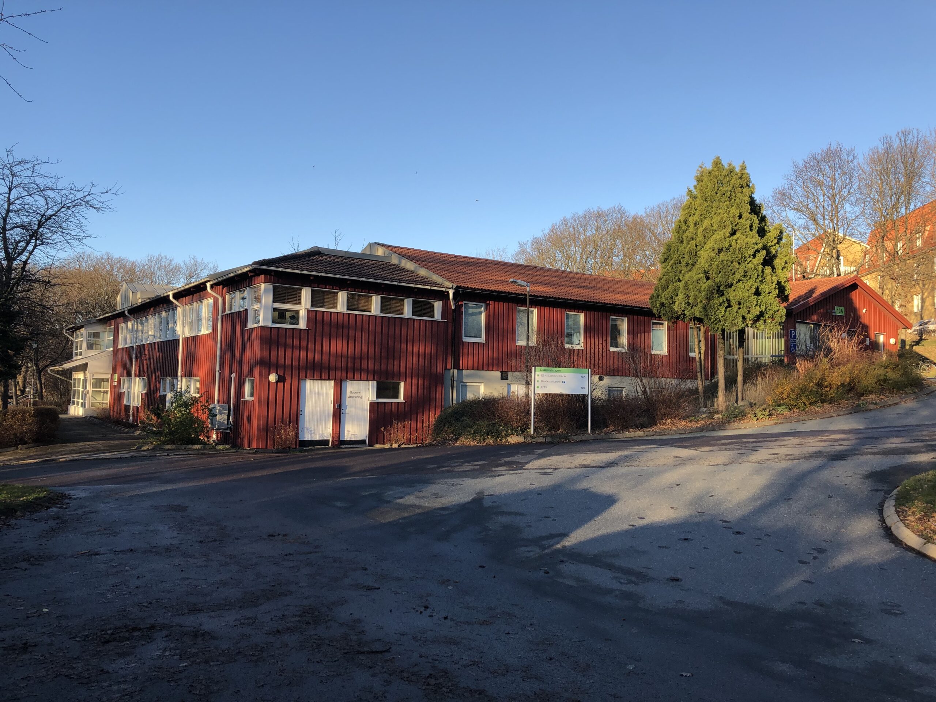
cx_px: 468
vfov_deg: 49.7
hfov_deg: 63.4
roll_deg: -0.6
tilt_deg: +4.3
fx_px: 757
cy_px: 351
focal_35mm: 28
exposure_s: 1/571
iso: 20
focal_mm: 4
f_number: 1.8
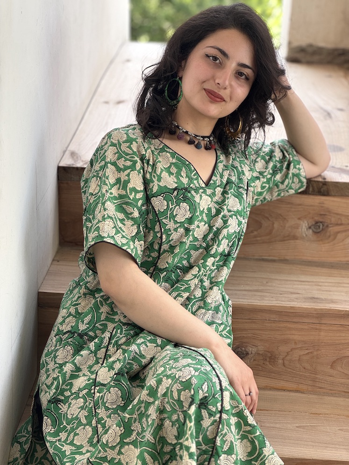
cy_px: 232
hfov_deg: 19.1
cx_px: 174
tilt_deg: -19.9
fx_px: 1035
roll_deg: -1.5
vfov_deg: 25.3
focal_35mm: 77
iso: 64
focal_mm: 9
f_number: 2.8
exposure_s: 1/99
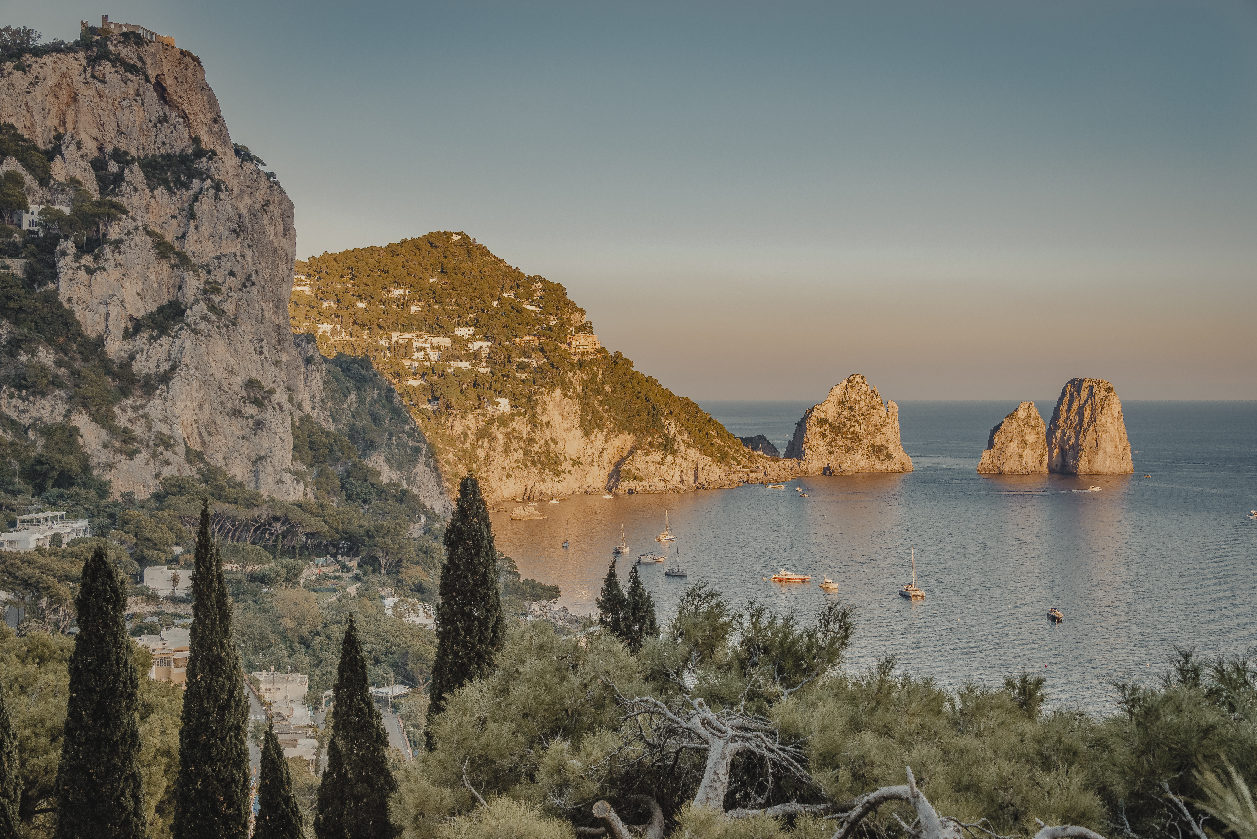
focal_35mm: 44
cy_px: 420
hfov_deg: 44.5
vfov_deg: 30.5
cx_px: 628
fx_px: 1537
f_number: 8
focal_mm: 44
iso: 100
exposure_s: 1/200
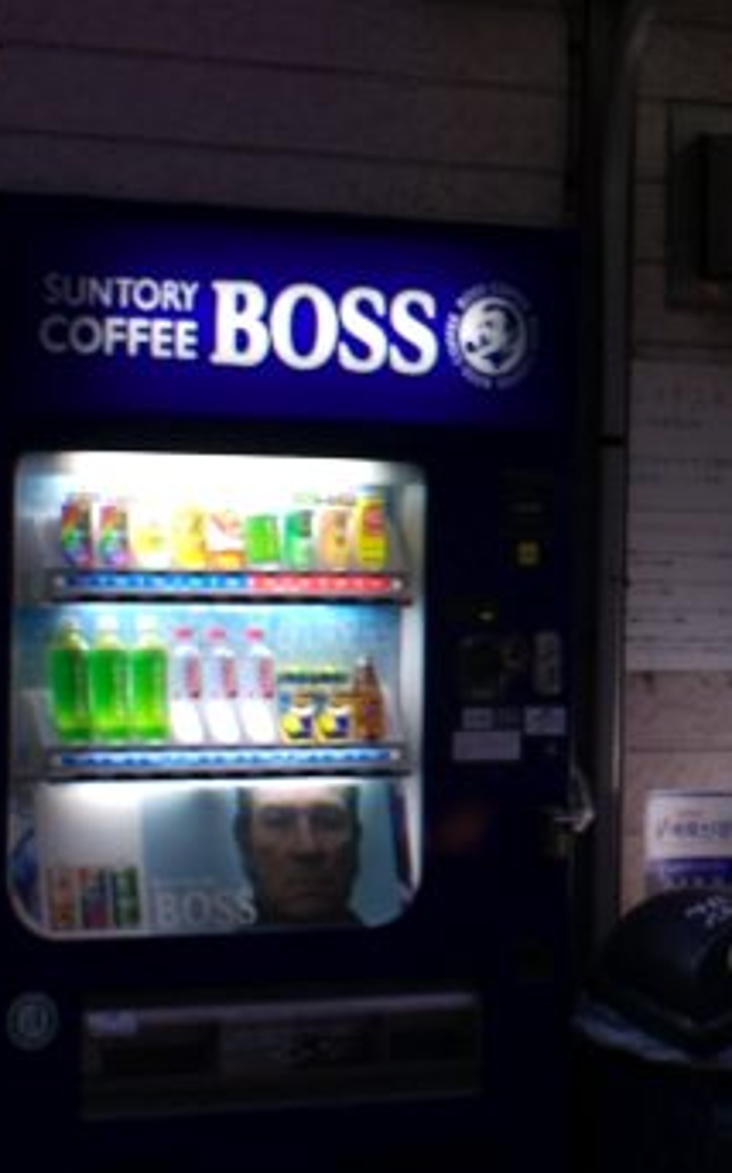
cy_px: 640
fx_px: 3420
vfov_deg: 19.5
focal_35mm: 107
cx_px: 896
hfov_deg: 11.9
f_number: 4.5
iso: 200
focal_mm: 24
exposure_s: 1/40
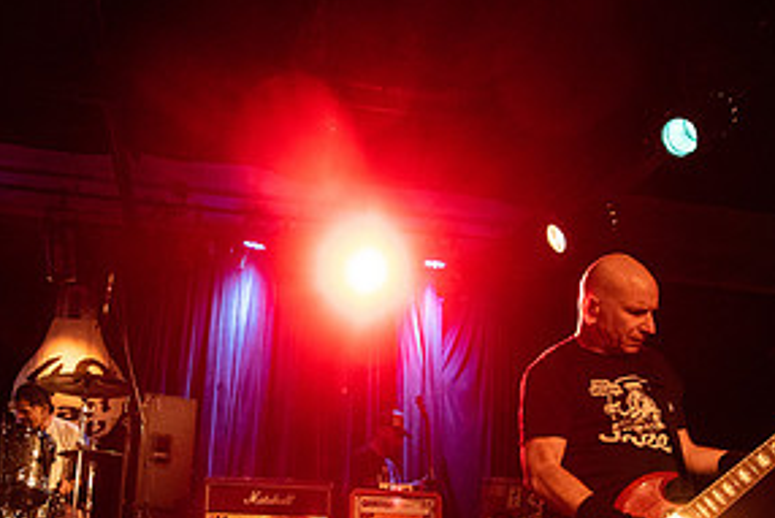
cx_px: 330
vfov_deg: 37.5
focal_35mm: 34
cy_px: 419
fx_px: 732
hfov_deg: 55.5
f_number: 3.2
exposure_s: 1/125
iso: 3200
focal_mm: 15
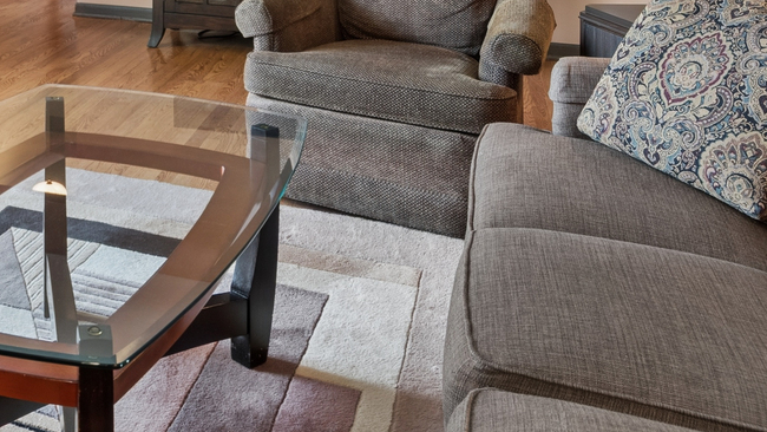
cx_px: 21
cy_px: -112
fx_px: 956
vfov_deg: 23.0
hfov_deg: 39.2
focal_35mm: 47
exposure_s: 1/8
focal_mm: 12
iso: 250
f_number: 8
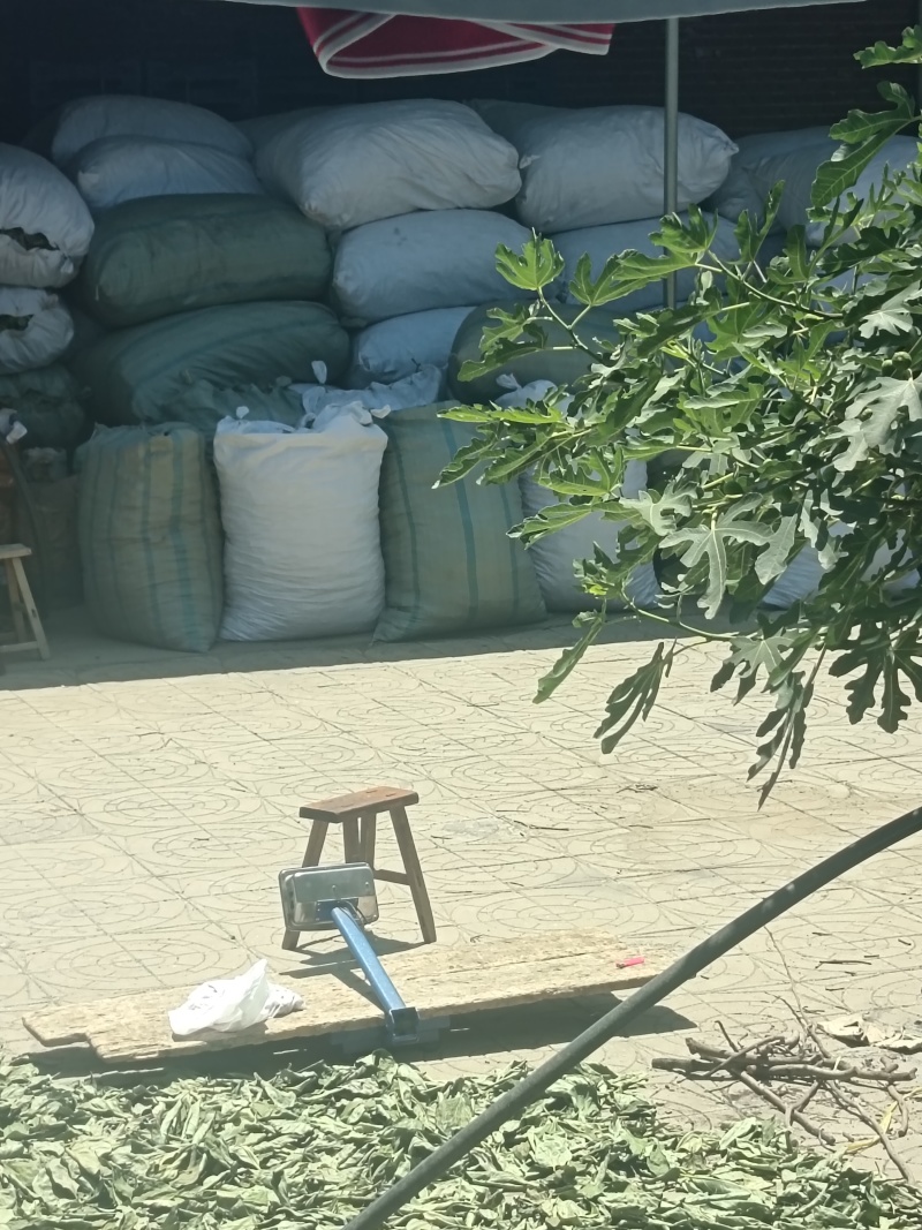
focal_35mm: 94
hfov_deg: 15.7
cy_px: 615
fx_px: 3339
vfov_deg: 20.9
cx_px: 461
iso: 100
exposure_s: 1/273
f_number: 1.75
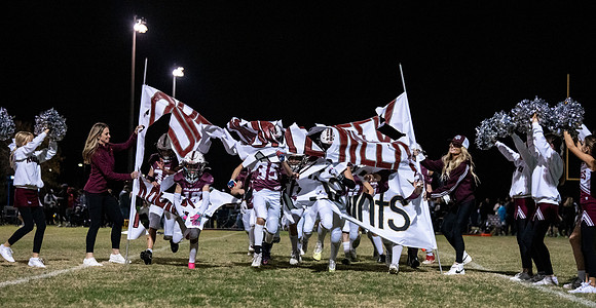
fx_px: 1295
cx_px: 291
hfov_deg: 25.9
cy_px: 184
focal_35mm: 84
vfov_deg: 13.6
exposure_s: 1/1000
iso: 12800
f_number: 3.2
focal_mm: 70
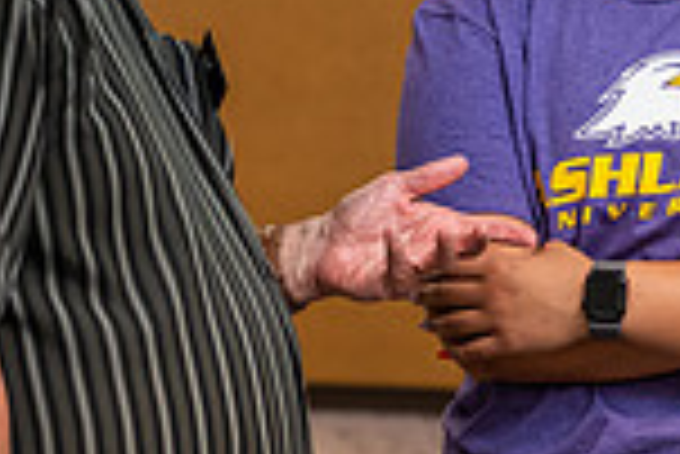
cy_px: 52
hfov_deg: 9.5
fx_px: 4065
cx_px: 685
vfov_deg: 6.4
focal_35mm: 215
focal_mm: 56
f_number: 3.2
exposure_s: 1/200
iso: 1600
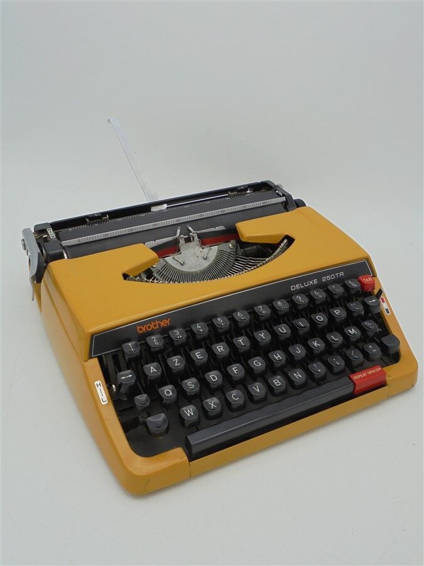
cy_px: 283
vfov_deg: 54.0
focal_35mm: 34
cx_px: 212
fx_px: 555
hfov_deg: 41.8
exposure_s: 1/60
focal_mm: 6.1
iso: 100
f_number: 4
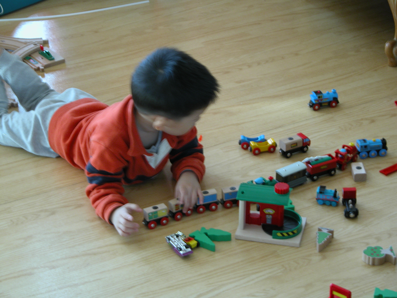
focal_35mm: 98
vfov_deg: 15.1
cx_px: 198
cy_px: 149
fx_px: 1124
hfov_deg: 20.0
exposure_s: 1/6.5
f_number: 3.6
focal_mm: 25.4
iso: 100
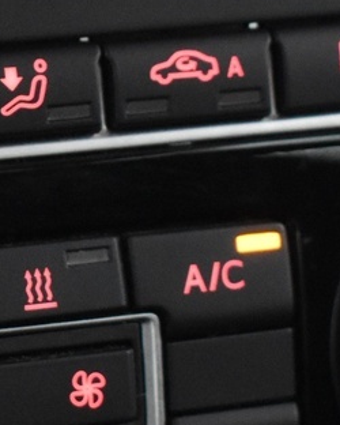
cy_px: 287
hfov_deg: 6.0
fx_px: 3210
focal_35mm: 255
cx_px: -182
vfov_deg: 7.6
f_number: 4.5
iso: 3200
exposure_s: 1/20
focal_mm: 35
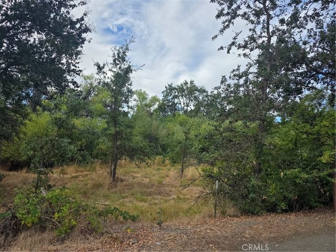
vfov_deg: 58.9
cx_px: 168
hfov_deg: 73.9
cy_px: 126
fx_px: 223
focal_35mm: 23
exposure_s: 1/3972
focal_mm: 6.3
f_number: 1.7
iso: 80
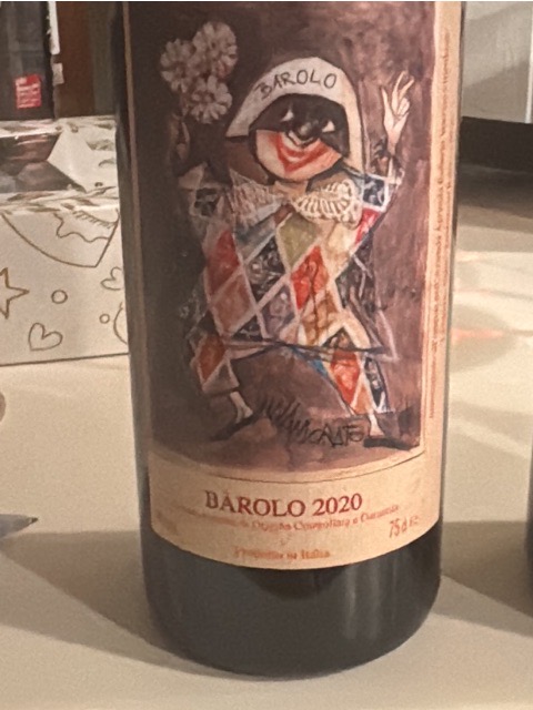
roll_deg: +0.9
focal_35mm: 28
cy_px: 355
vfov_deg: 63.4
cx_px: 266
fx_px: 575
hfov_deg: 49.7
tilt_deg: -19.3
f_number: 2.2
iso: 1250
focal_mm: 2.22
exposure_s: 1/40
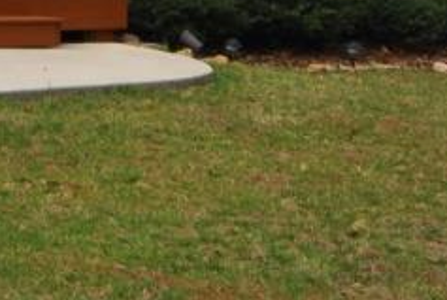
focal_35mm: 190
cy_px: -170
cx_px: -373
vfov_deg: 7.1
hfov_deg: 10.2
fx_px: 2364
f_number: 7.1
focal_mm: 20
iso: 100
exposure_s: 1/200
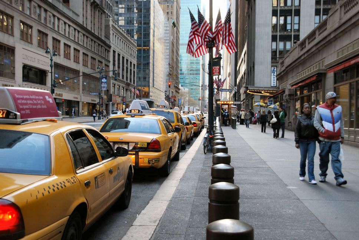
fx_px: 449
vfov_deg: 29.9
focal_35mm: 45
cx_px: 180
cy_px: 120
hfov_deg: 43.6
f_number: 4.5
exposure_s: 1/60
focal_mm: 30
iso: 220
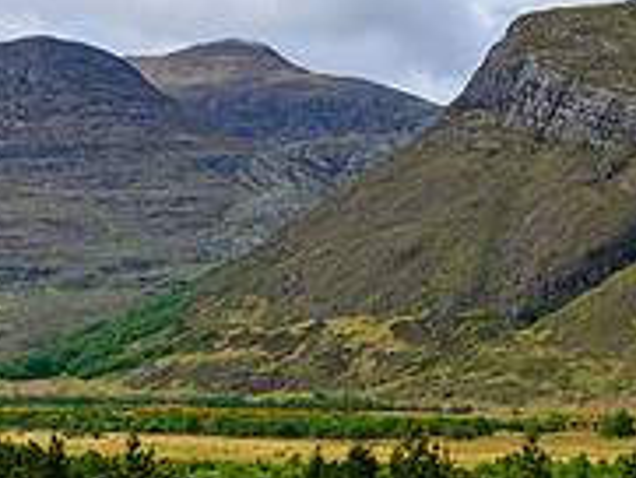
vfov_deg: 12.6
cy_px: 34
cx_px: 429
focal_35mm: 117
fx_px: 2151
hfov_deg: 16.8
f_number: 8
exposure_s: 1/250
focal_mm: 38
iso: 400
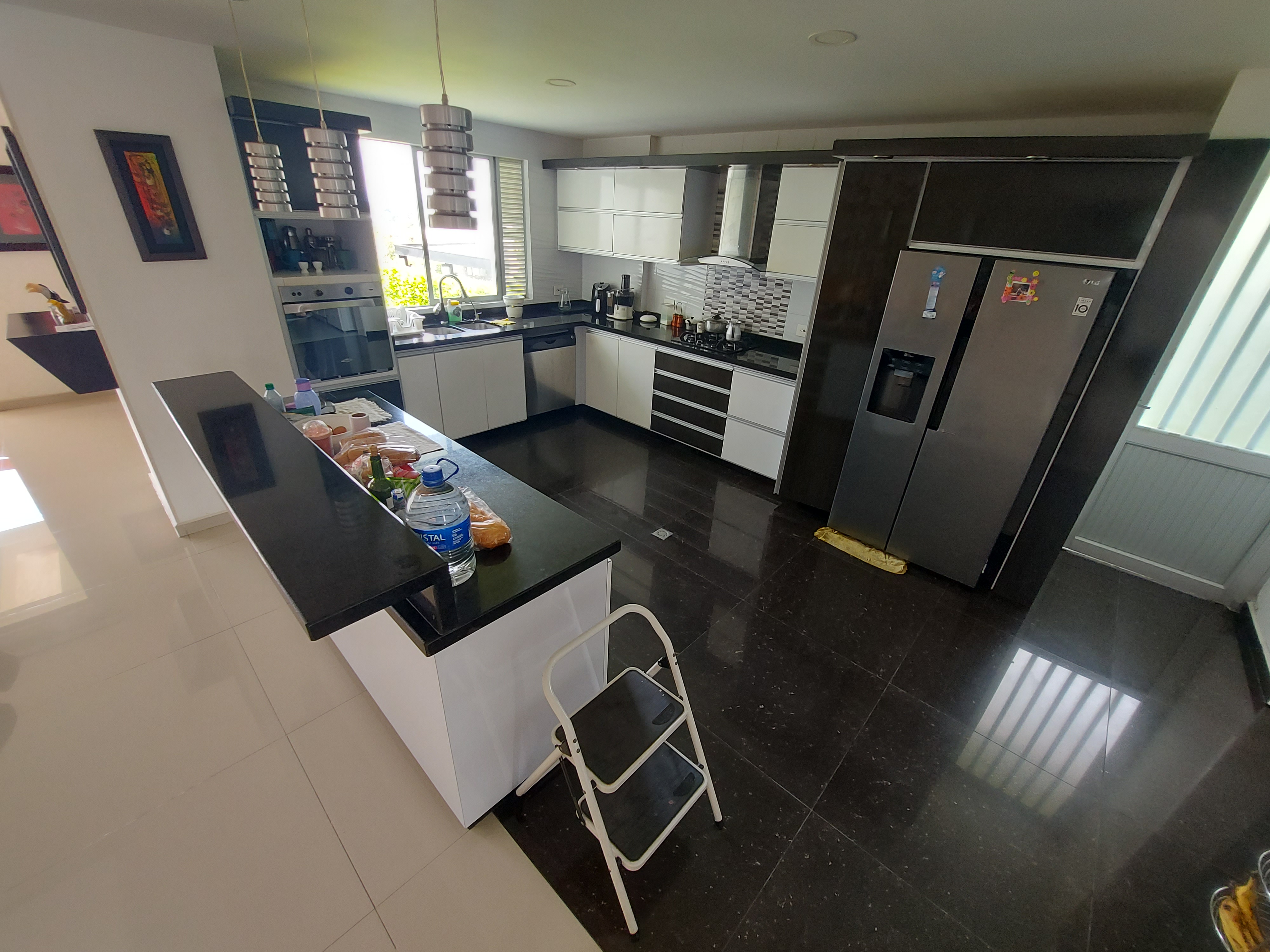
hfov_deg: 106.2
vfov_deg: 89.9
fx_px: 477
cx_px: 635
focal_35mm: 13
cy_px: 476
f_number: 2.2
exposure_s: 1/60
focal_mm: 1.74
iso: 125
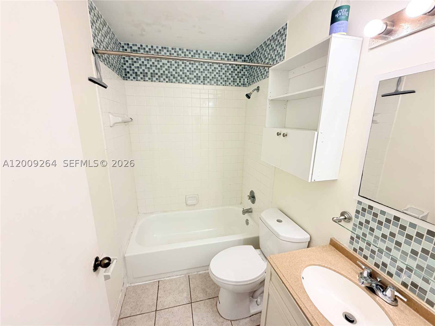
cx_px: 218
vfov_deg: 85.7
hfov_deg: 102.1
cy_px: 163
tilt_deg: -14.2
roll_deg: +0.1
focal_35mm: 14
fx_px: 176
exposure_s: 1/120
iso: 250
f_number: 2.2
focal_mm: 2.22
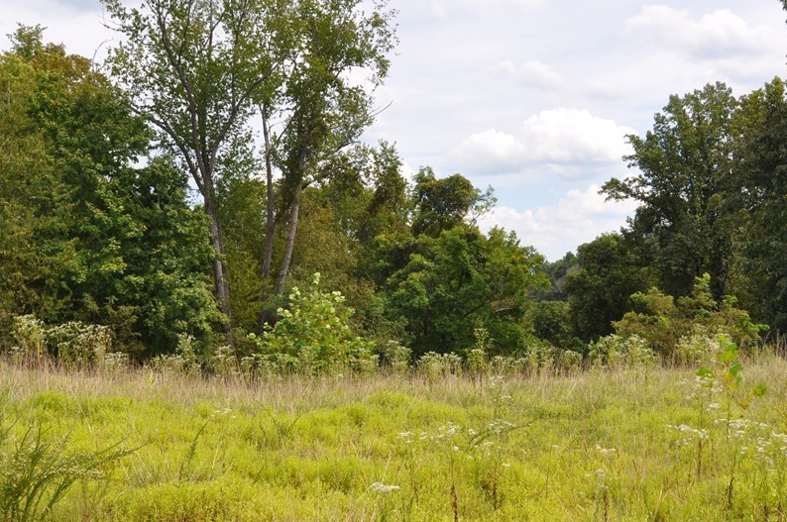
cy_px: 264
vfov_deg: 35.8
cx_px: 389
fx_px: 808
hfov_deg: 51.9
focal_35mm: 37
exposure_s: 1/200
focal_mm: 18
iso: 200
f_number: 11
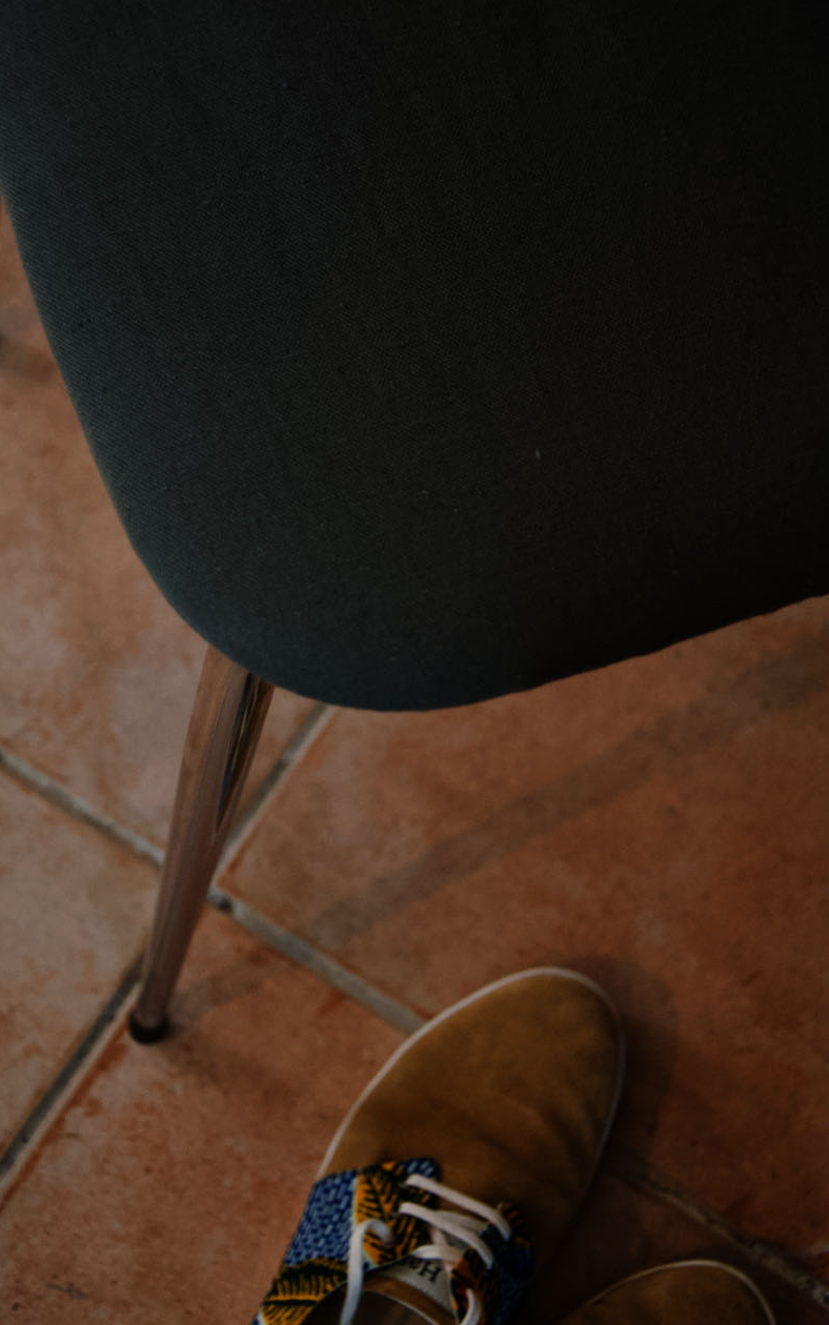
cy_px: 658
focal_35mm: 62
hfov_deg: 21.0
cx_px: 384
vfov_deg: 33.0
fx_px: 2240
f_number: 4.5
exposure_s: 1/30
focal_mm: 40
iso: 3200
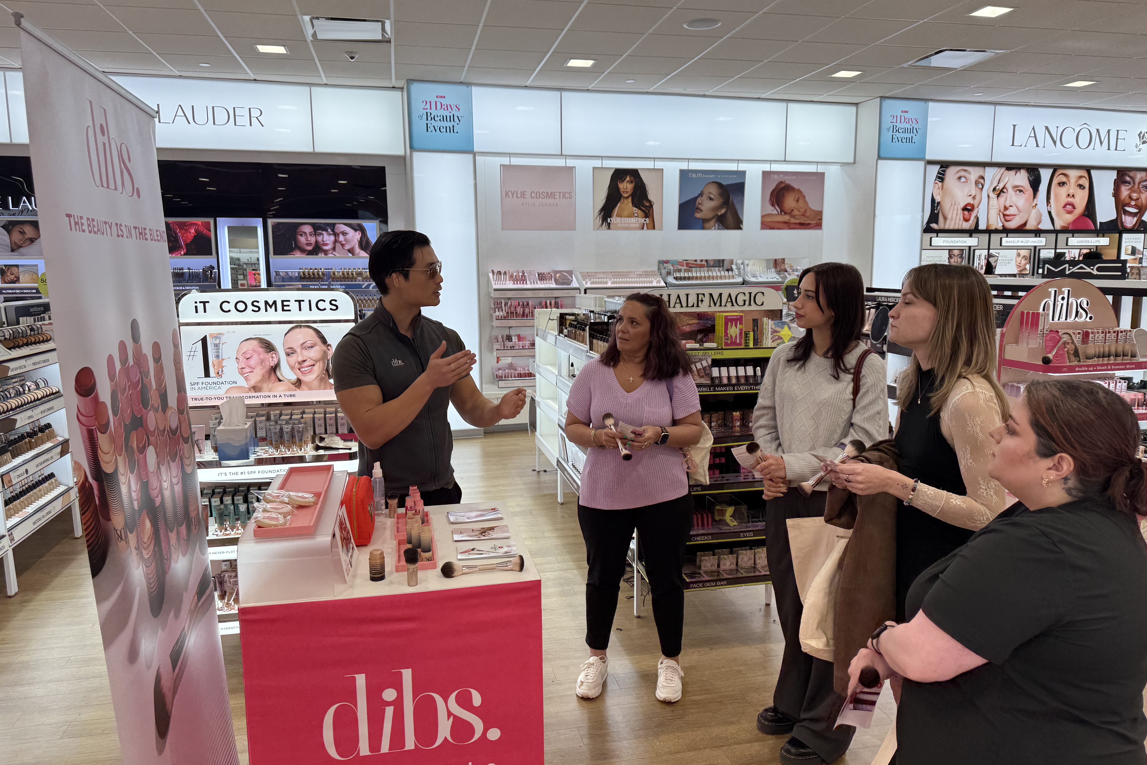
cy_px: 383
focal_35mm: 25
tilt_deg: -7.8
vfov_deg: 51.3
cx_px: 574
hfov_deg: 71.5
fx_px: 796
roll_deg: +0.3
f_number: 1.78
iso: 80
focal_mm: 6.76
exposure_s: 1/326
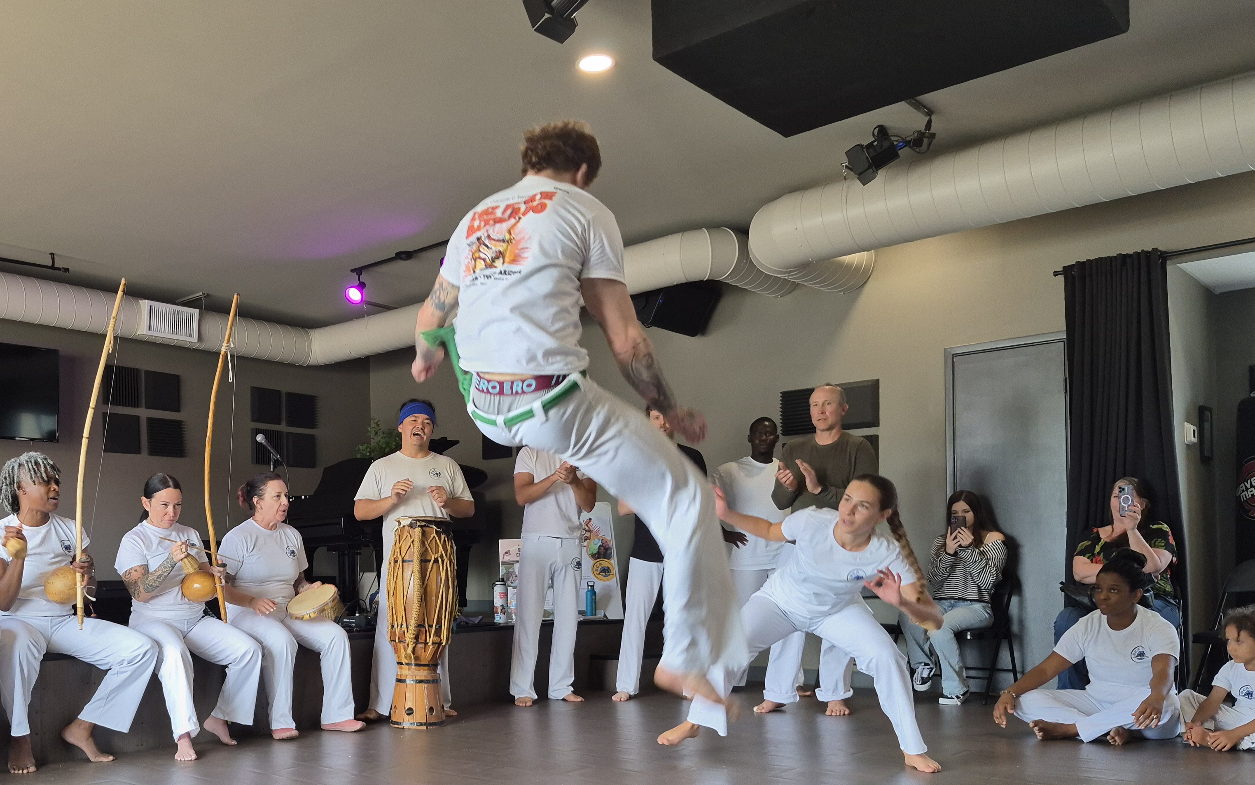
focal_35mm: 32
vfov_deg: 38.6
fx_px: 1095
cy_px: 574
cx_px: 450
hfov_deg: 58.7
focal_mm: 5.4
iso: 125
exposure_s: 1/120
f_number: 1.8
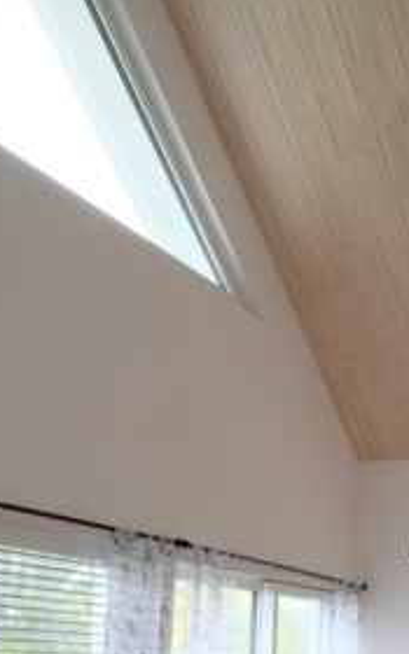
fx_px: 1124
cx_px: 337
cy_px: 569
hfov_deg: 20.4
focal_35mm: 63
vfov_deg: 31.2
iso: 800
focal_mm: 21.9
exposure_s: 1/5
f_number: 16
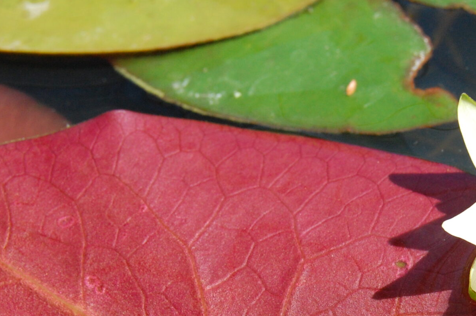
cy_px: 328
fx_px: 1691
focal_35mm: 128
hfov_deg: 15.9
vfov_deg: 10.6
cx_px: 358
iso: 800
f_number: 11
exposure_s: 1/500
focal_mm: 40
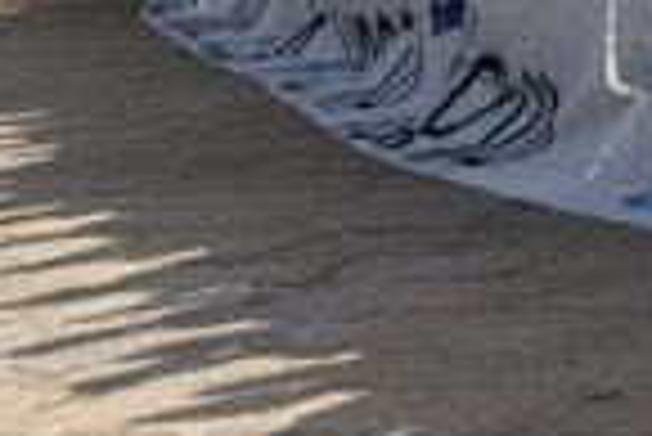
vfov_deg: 7.5
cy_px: -658
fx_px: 3064
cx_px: 2140
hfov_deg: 9.0
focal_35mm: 169
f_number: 11
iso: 320
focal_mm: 24
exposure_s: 1/400
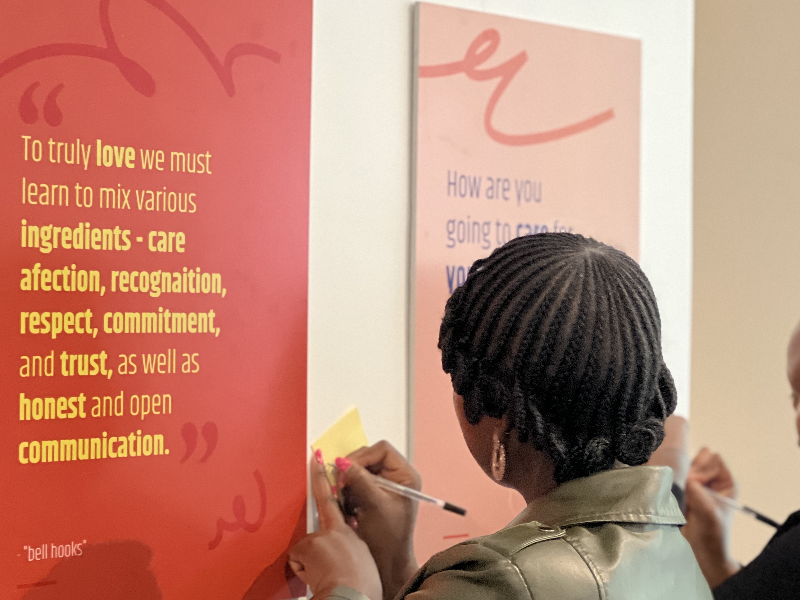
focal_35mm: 109
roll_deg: +0.1
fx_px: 2519
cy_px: 349
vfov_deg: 13.6
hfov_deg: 18.0
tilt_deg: -0.4
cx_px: 546
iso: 500
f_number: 2.8
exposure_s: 1/14
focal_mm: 9
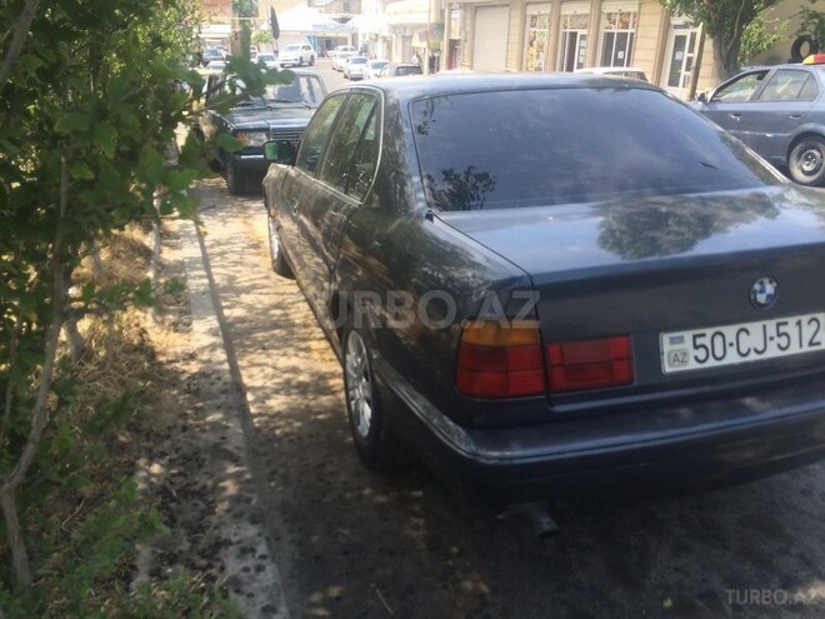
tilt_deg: -22.8
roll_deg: -2.0
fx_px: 691
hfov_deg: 61.7
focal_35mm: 29
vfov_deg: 48.2
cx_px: 412
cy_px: 310
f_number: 2.2
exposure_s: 1/612
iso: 32
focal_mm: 4.15
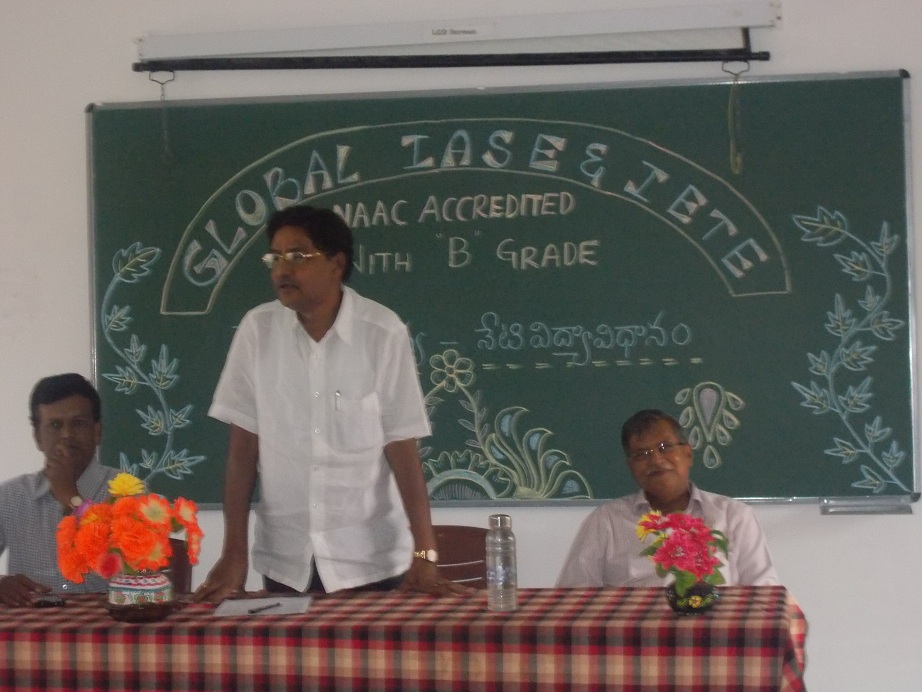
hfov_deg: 25.7
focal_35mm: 76
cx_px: 461
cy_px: 346
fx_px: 2025
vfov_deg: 19.4
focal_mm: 13.5
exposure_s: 1/60
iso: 800
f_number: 5.8
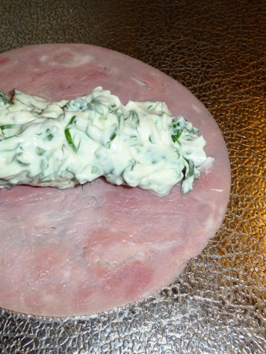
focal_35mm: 54
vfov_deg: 35.5
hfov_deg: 26.9
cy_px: 178
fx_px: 553
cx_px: 90
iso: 100
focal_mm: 6.7
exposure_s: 1/30
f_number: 3.9
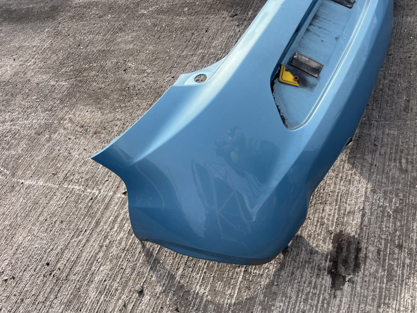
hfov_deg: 67.3
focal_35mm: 26
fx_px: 313
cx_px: 208
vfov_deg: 53.1
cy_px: 156
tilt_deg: -55.4
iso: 50
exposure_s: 1/1672
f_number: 1.6
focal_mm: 5.1
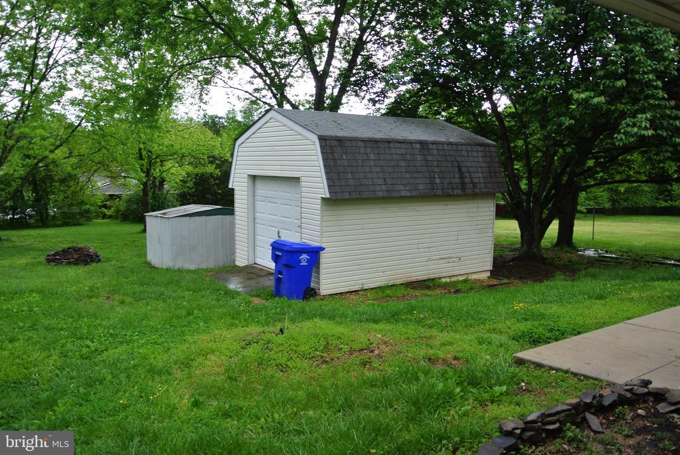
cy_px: 228
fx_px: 548
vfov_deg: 45.1
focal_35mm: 29
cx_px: 340
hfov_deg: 63.6
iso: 100
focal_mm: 11
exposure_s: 1/100
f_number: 3.5
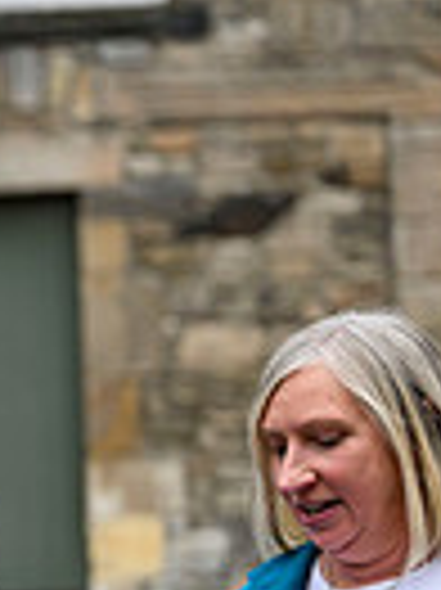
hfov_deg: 4.8
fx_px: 5070
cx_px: -675
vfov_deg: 6.6
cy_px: 601
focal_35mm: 298
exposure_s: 1/640
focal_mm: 70
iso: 800
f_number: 2.8
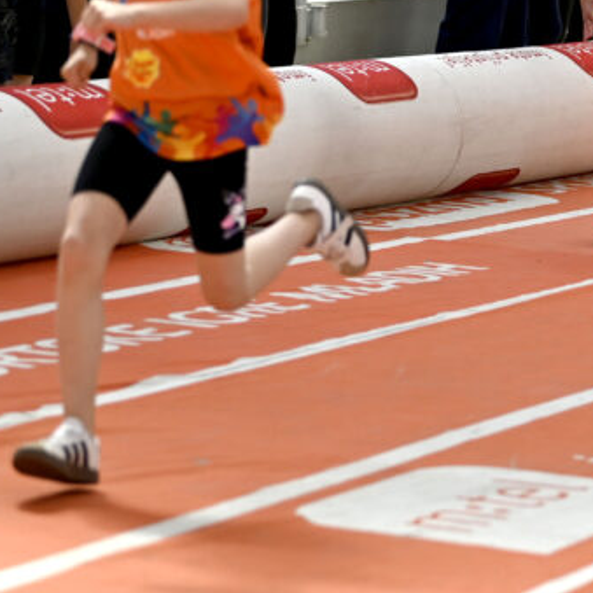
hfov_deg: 9.4
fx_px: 3527
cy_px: 67
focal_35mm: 182
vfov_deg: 9.6
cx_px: 770
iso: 100
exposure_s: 1/1000
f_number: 2.5
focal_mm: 68
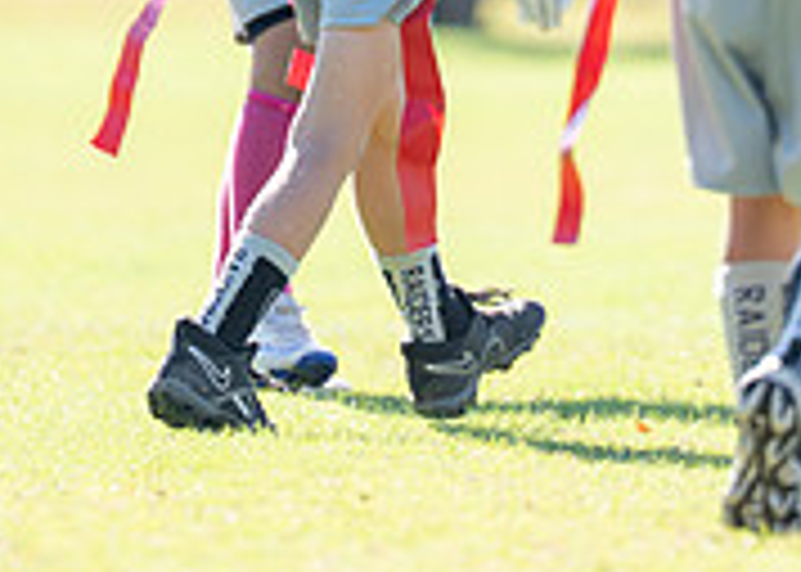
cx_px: 390
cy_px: -270
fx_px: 23627
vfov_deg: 1.4
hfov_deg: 1.9
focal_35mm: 1039
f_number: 2.8
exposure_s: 1/2000
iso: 250
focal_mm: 200
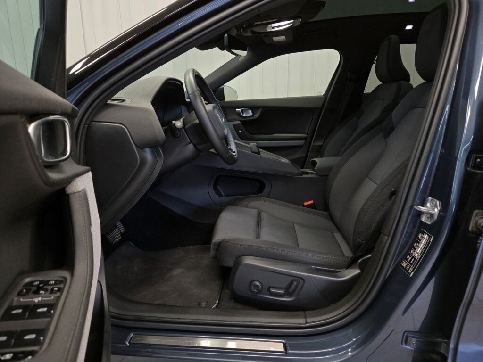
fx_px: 321
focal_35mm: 23
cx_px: 242
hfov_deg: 73.9
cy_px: 181
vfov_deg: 58.9
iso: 250
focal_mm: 5.4
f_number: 1.8
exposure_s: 1/100
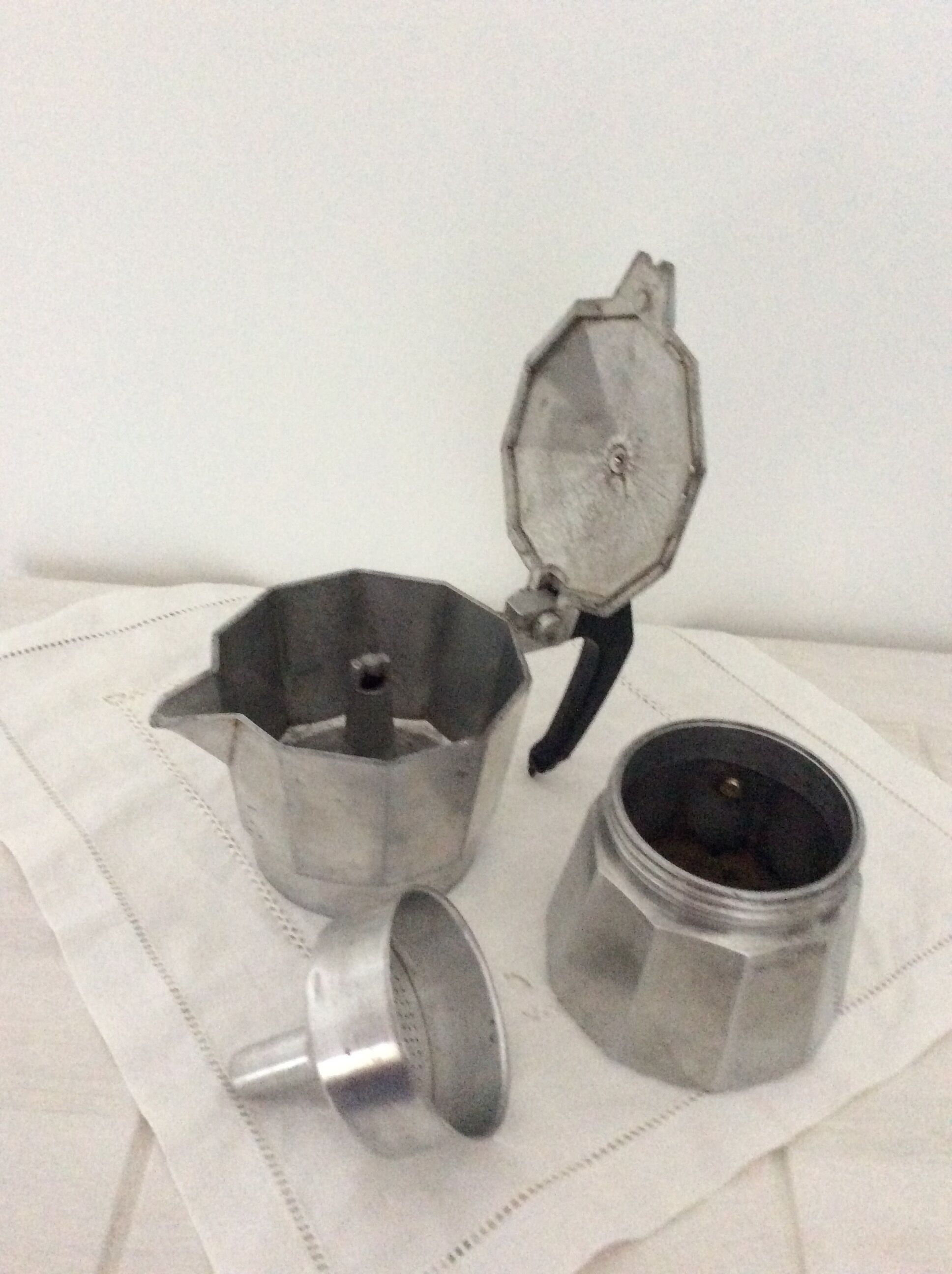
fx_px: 1177
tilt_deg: -37.2
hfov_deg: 44.1
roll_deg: -2.6
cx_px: 476
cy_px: 637
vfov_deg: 56.9
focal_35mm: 32
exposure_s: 1/17
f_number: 2.4
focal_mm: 3.3
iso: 400
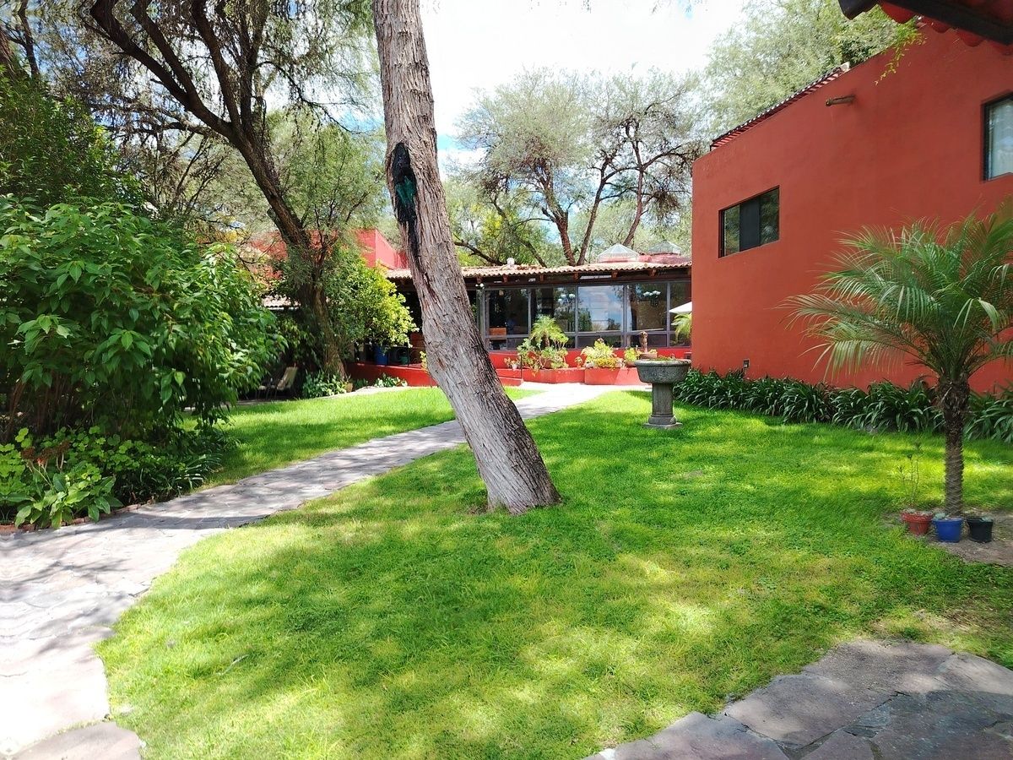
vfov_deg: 56.8
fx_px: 702
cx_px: 506
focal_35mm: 24
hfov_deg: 71.6
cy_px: 380
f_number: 1.75
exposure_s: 1/234
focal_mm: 5.25
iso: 100
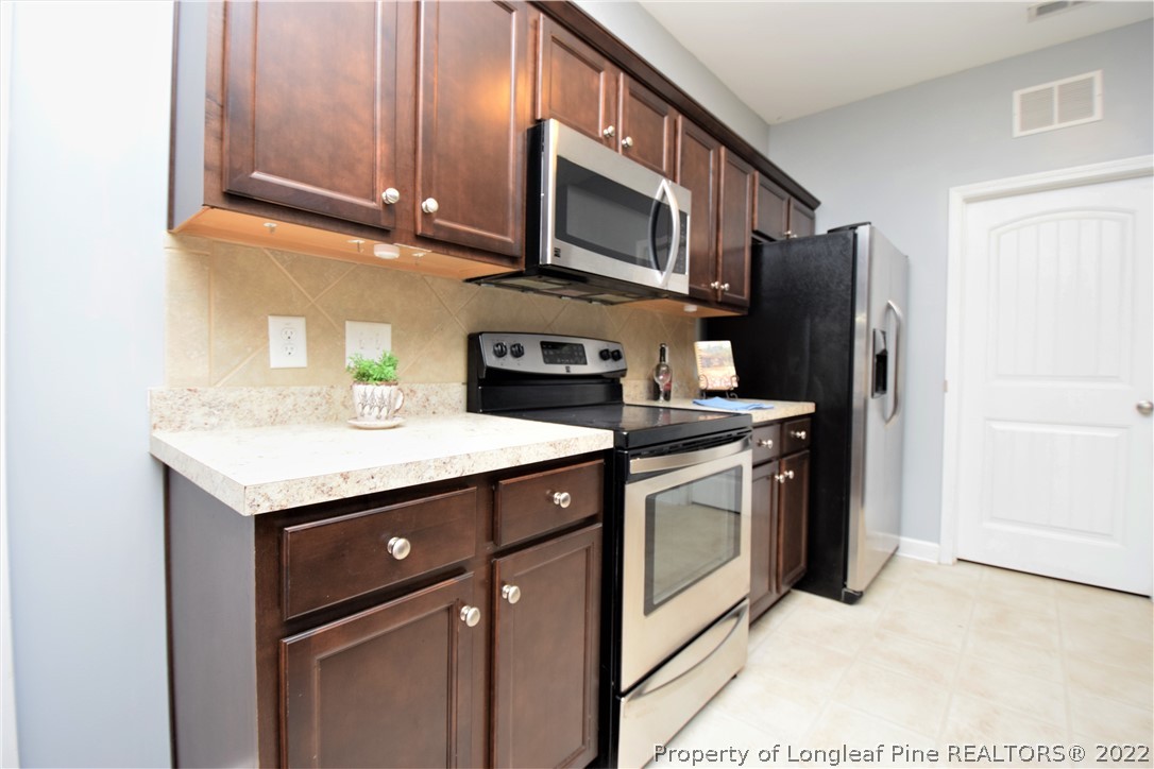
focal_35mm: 15
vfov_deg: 77.3
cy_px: 384
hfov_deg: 100.4
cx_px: 577
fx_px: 481
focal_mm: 10
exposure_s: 1/60
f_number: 4
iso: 800
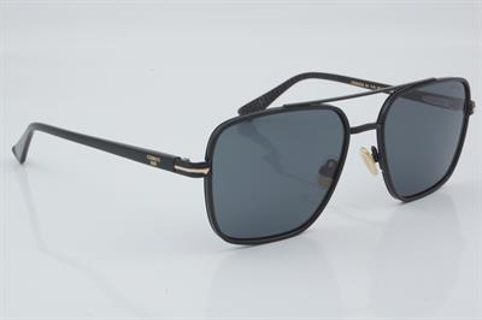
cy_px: 160
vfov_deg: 18.2
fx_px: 1003
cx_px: 241
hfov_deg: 27.0
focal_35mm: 75
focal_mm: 50
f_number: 32
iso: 100
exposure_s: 1/3
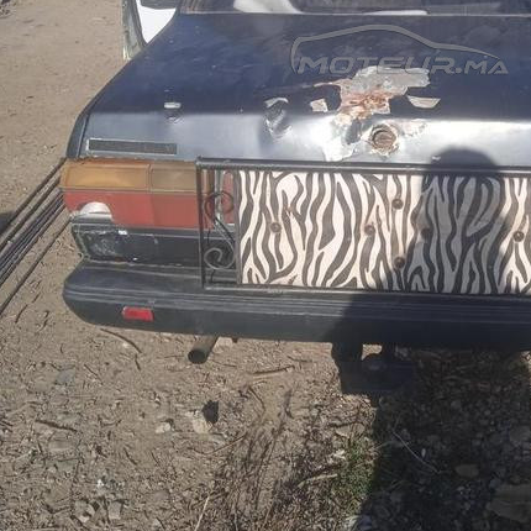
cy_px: 49
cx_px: 399
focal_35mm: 50
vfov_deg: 32.3
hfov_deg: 33.3
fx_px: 868
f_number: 2.2
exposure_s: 1/1318
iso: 100
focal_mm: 3.43
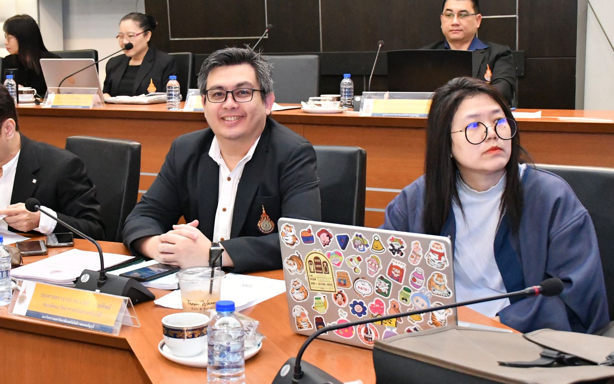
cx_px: 235
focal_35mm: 55
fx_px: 920
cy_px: 167
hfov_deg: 36.7
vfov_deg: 23.5
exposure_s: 1/160
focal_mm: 26
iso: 8000
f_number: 6.3
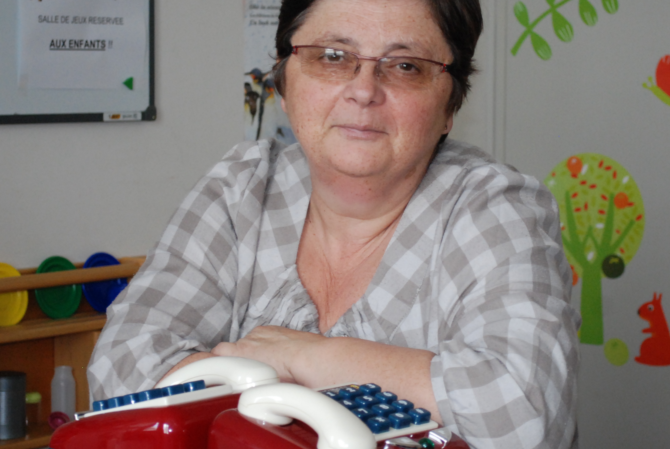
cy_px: 174
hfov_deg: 19.8
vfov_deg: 13.3
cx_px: 368
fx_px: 1919
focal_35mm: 103
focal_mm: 44
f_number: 5.3
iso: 1000
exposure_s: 1/60
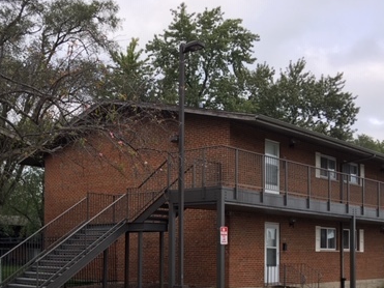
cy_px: 237
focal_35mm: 50
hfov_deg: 37.8
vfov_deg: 28.4
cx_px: 127
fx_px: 554
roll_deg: -1.0
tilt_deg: +4.2
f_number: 2.2
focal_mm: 4.15
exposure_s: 1/313
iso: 25
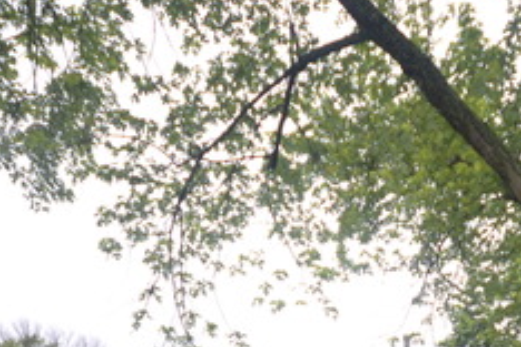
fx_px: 593
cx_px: 414
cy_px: 459
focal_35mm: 41
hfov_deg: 45.1
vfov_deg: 27.0
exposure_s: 1/125
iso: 125
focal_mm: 10
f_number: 4
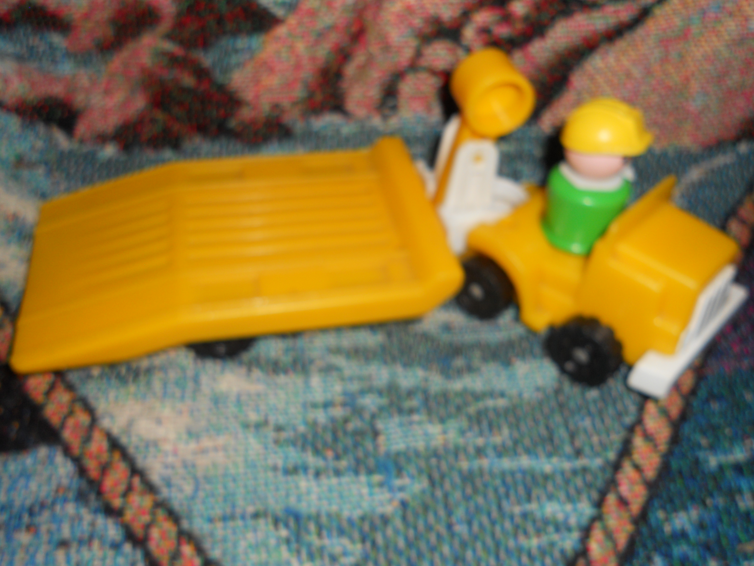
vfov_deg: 44.2
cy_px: 283
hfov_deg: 56.8
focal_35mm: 32
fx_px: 697
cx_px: 377
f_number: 8.8
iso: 80
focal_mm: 5.8
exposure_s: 1/25
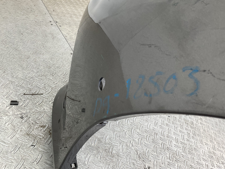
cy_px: 84
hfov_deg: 61.7
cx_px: 112
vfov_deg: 48.2
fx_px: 188
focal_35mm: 29
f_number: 1.8
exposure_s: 1/120
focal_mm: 3
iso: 32
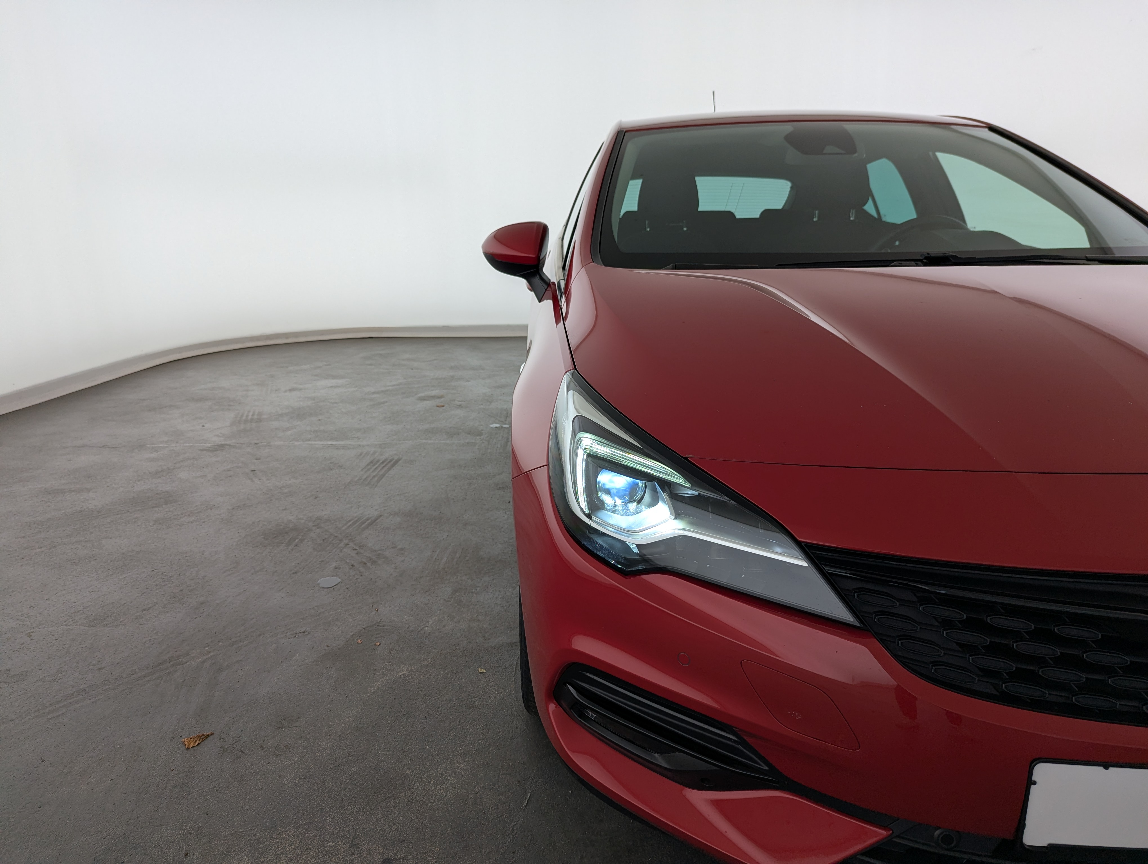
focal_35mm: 24
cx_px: 574
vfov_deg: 56.9
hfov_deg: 71.5
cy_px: 432
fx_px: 797
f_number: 1.85
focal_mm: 6.81
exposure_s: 1/336
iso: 46
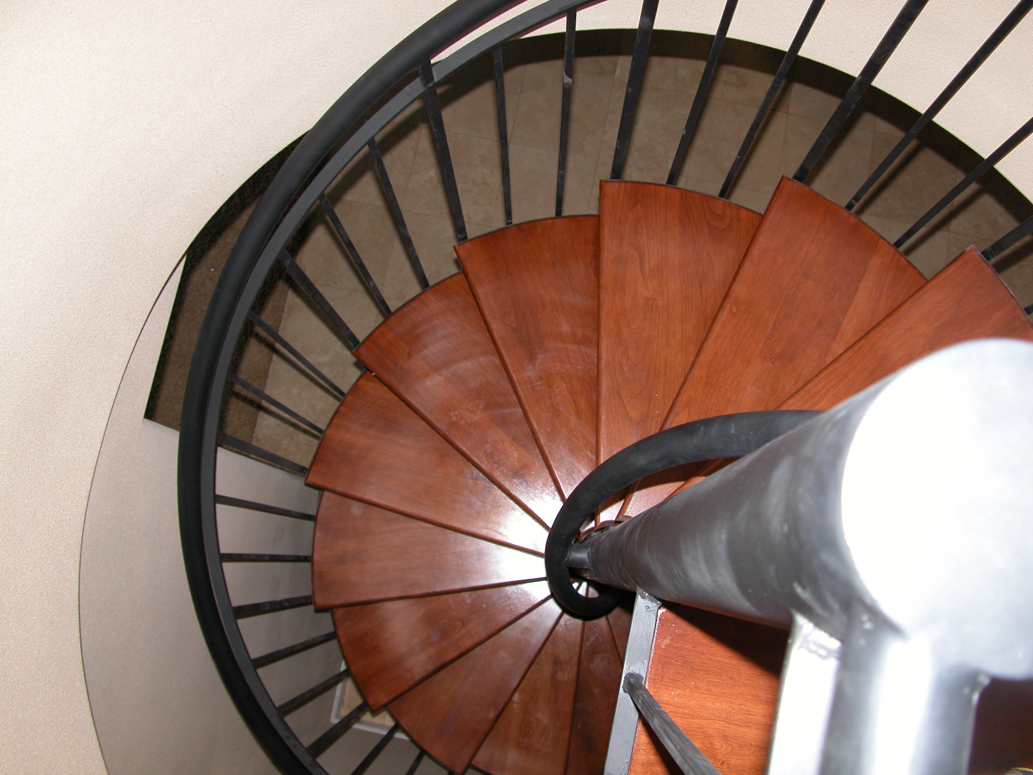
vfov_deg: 41.8
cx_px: 516
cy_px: 388
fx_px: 1015
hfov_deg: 54.0
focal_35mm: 34
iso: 100
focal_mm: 8.9
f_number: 2.8
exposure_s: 1/60
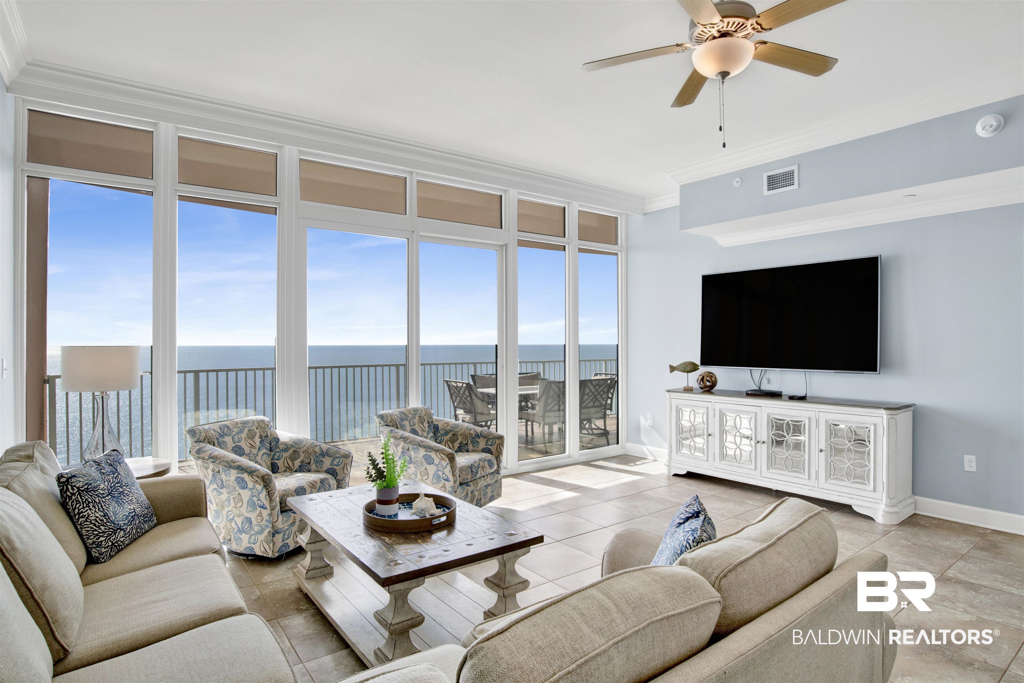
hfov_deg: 90.0
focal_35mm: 18
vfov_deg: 67.4
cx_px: 512
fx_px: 512
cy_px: 342
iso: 200
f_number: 11
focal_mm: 18
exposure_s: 1/40
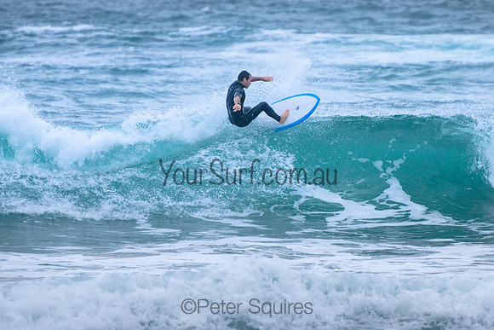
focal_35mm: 550
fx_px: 7551
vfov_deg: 2.5
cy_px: 103
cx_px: 298
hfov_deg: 3.7
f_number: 5.6
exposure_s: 1/2000
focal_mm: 400
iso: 720
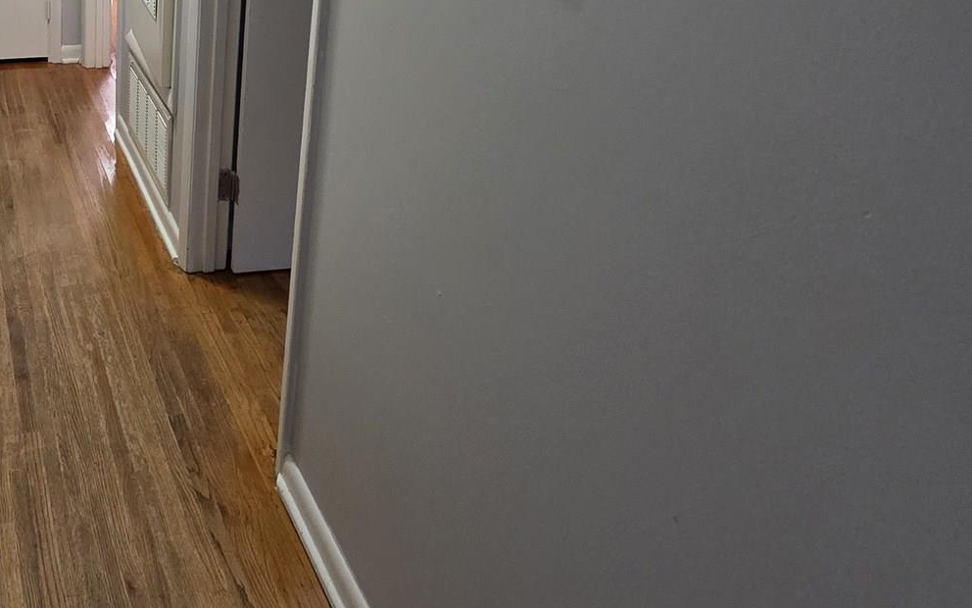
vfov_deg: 36.2
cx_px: 162
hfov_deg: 54.5
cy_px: 25
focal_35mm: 32
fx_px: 848
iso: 320
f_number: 1.9
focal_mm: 2.2
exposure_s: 1/60
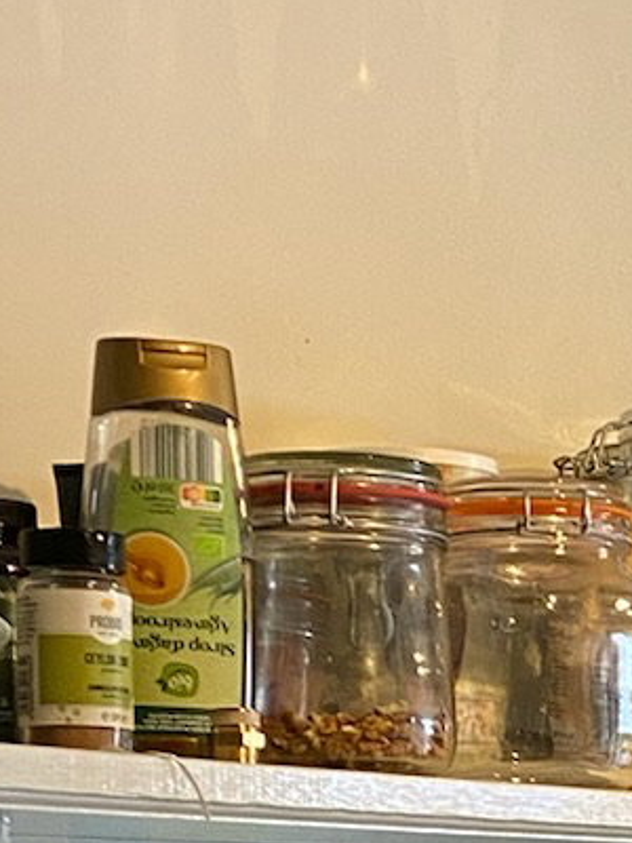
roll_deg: +1.1
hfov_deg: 10.9
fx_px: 3238
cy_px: 1104
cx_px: 843
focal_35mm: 133
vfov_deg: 14.2
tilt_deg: -3.3
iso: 80
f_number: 1.8
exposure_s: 1/50
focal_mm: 4.25
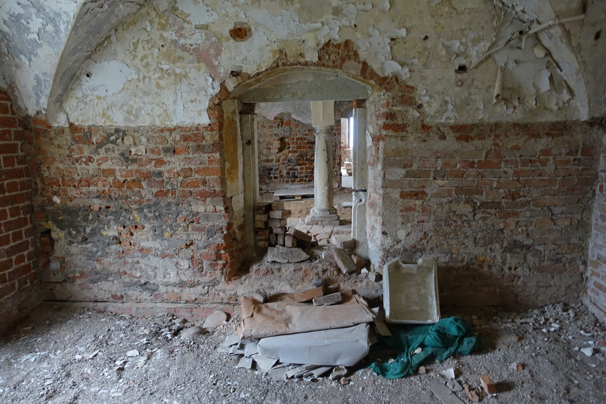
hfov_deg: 73.7
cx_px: 303
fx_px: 404
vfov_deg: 53.1
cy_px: 202
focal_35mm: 24
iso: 800
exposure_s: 1/13
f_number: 1.8
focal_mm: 8.8
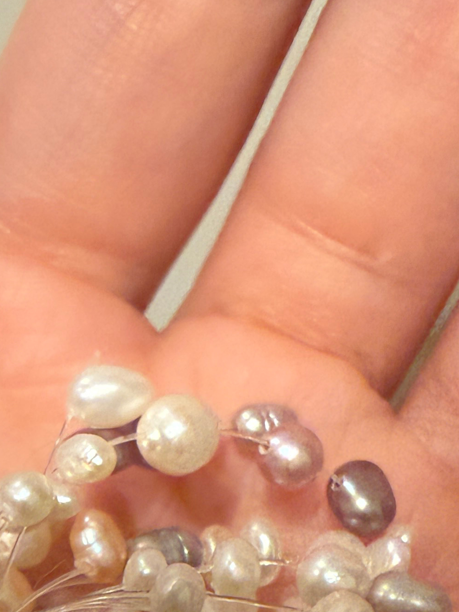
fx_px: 1291
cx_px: 51
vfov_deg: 22.7
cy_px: 869
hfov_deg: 19.8
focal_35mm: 73
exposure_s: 1/50
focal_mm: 2.22
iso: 640
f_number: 2.2
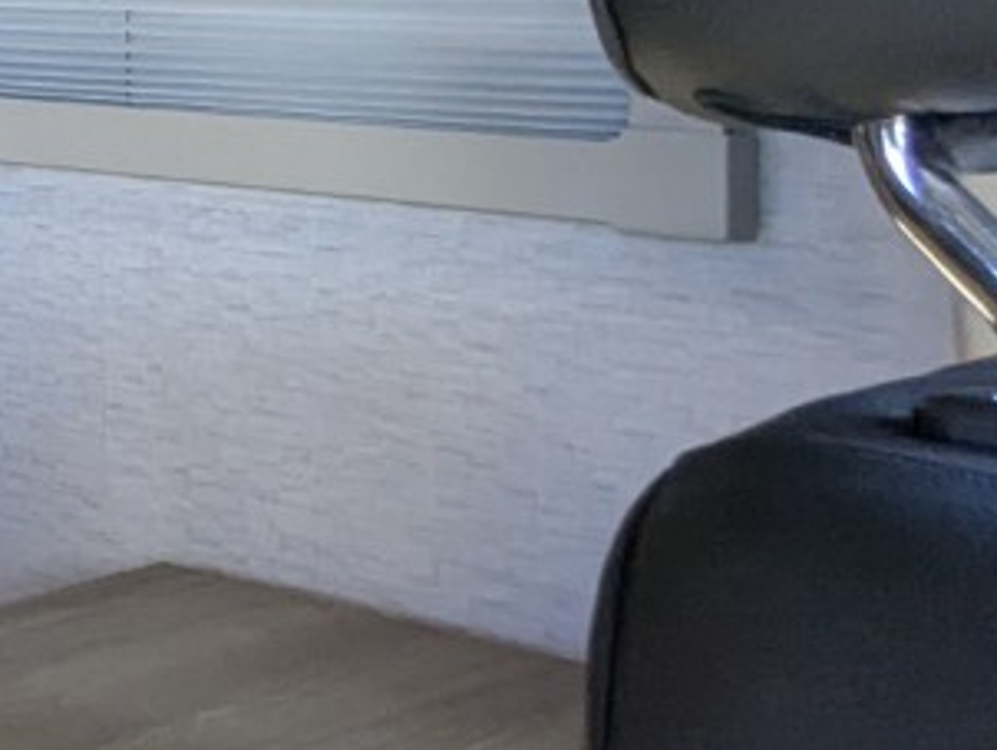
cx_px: -850
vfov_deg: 18.9
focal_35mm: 74
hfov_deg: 19.2
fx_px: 2133
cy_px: -129
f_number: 2.2
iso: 310
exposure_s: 1/148
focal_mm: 2.35
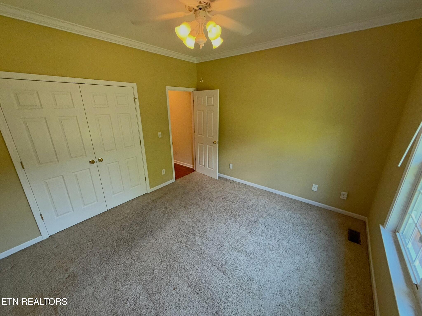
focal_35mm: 14
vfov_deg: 85.7
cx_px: 211
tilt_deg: -18.1
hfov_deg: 102.1
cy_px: 158
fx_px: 171
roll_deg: -0.6
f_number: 2.2
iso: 125
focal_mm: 2.22
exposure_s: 1/60
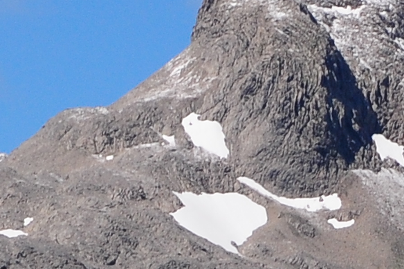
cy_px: 235
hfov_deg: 2.4
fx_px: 9625
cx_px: 437
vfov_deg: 1.6
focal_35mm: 858
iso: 200
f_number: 11
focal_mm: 78
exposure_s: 1/500
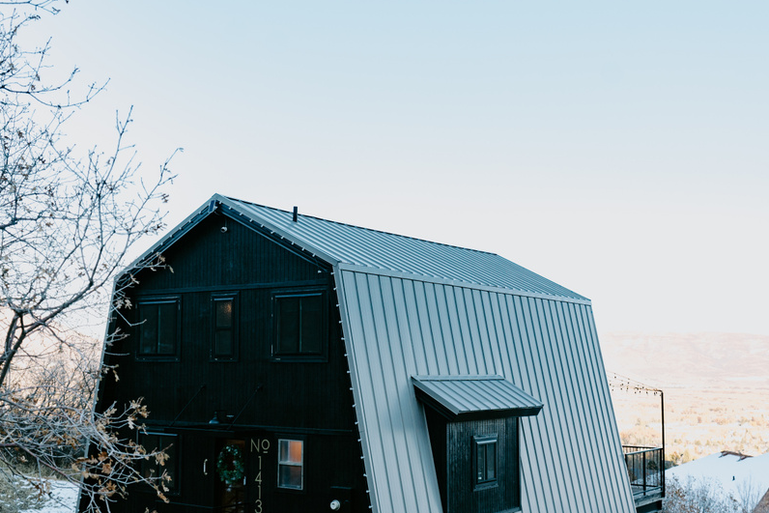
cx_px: 328
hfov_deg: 43.5
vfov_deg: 29.8
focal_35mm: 45
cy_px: 316
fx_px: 961
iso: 320
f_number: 3.5
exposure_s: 1/1250
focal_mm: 35
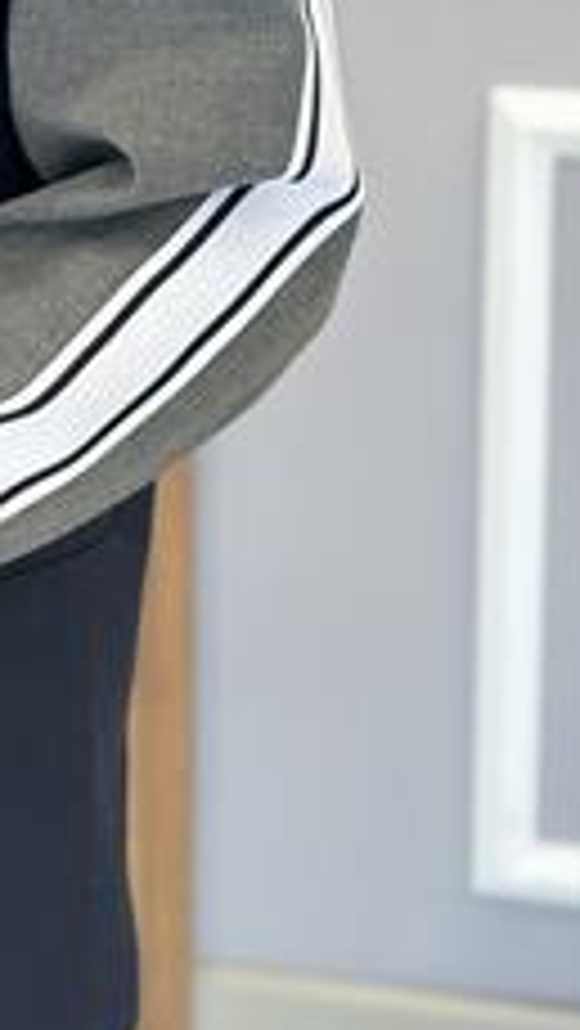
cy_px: 139
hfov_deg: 9.9
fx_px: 3250
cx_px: -279
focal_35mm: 119
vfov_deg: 17.8
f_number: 1.78
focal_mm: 6.86
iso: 125
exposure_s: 1/60
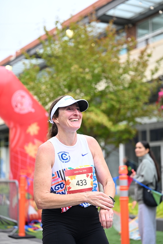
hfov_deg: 19.5
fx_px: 475
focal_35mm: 70
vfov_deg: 28.8
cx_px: 82
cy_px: 122
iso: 1000
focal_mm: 70
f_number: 2.8
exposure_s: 1/1600
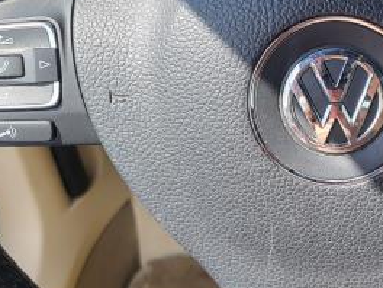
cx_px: 339
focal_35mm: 63
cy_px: 116
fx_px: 697
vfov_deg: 23.3
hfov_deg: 29.5
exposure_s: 1/391
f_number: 1.8
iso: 40
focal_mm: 5.4
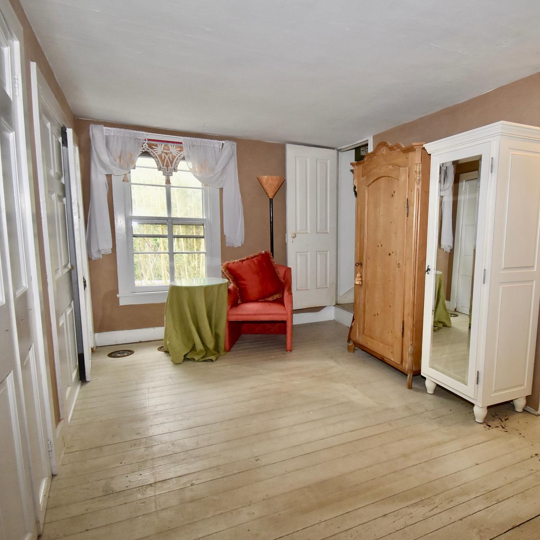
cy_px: 280
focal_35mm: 20
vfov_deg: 74.8
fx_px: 353
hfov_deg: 73.9
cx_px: 327
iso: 800
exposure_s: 1/160
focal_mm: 10
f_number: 4.5
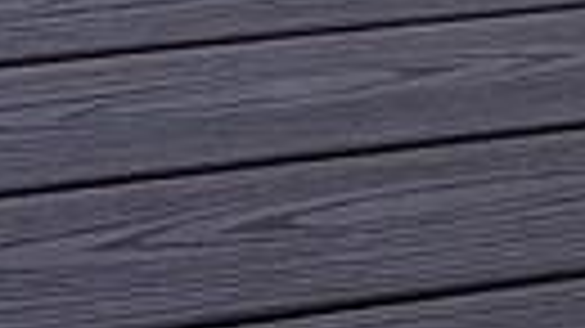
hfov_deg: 17.6
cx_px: 526
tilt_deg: -12.2
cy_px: -741
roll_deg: -2.3
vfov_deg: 8.2
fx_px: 1861
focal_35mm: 120
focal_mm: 2.22
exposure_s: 1/1312
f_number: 2.2
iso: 64
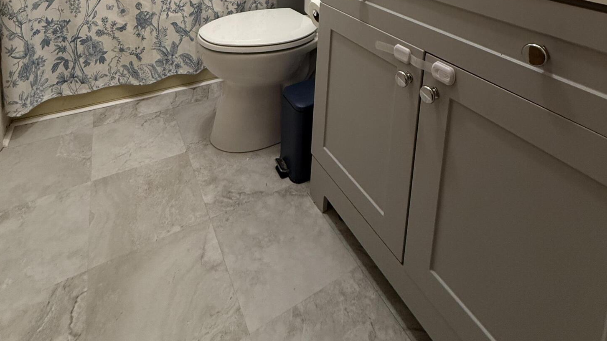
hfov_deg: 83.8
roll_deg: -3.5
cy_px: -43
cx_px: 295
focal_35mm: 21
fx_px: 338
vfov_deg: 41.5
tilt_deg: -7.8
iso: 250
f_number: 2.2
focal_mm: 2.22
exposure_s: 1/60
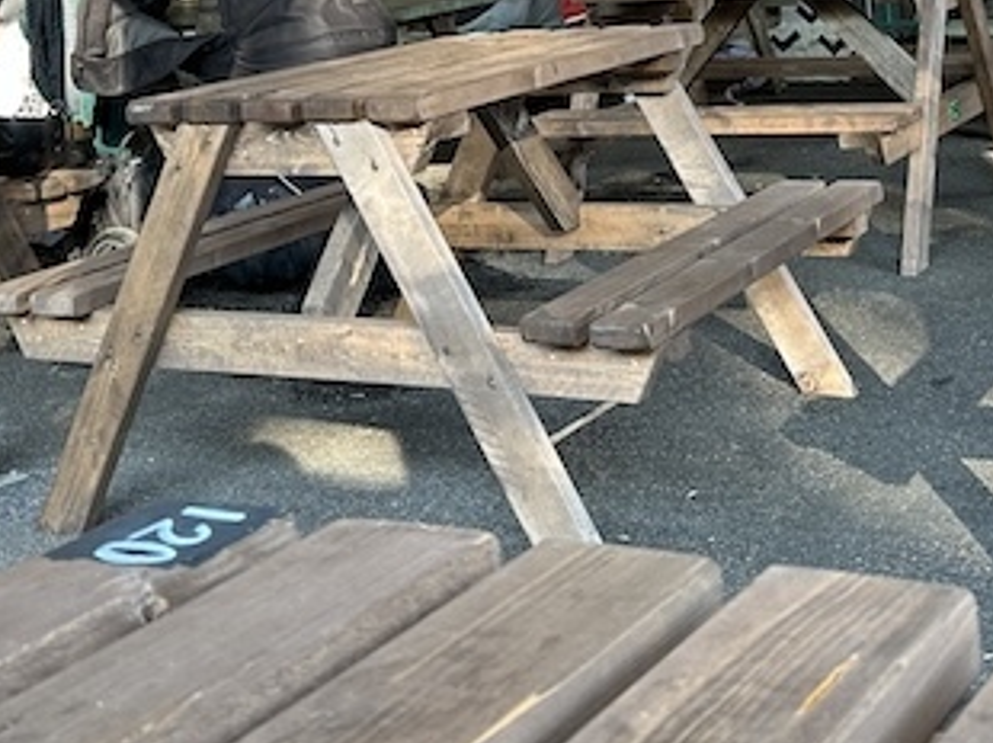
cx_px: 609
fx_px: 1777
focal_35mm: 62
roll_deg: +3.2
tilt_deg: -2.6
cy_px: -70
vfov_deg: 22.3
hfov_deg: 31.1
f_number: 1.78
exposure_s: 1/100
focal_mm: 6.86
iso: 160
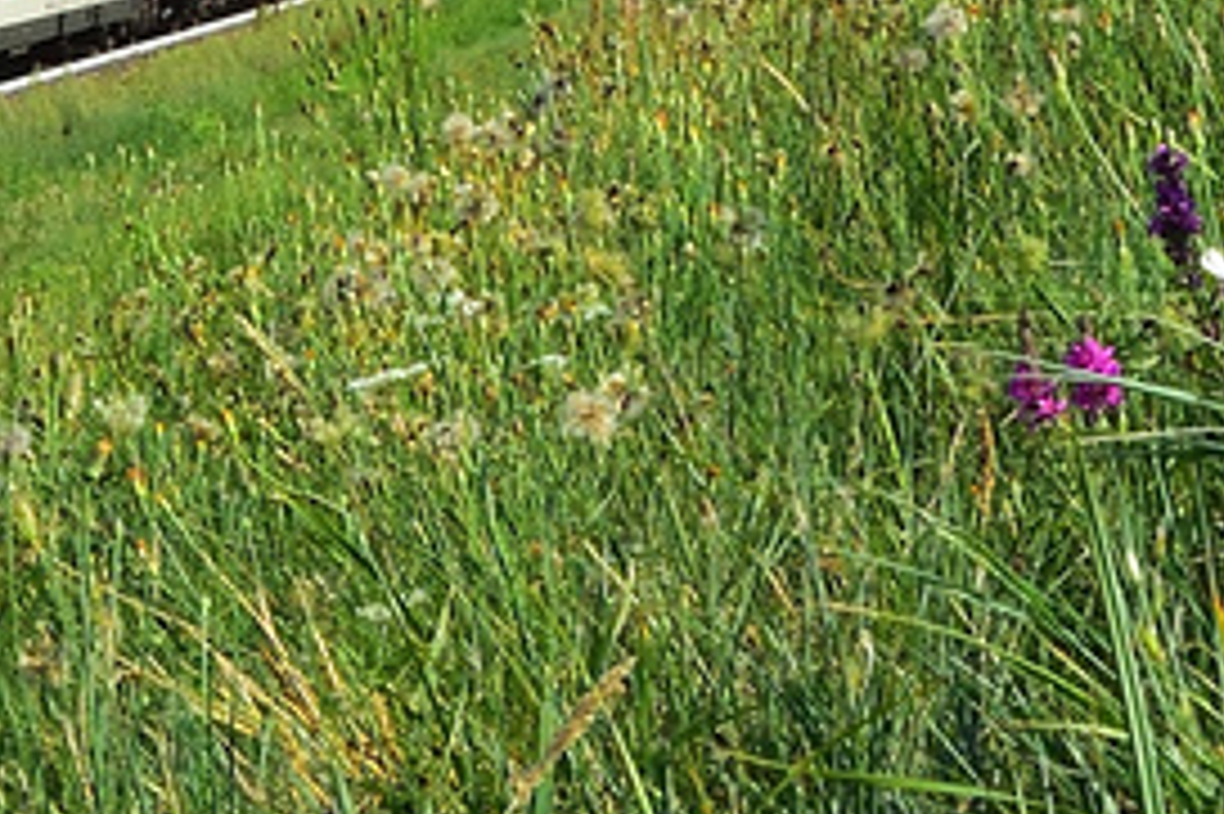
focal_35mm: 233
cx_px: -1224
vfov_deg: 5.8
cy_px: -562
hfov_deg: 8.4
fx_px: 7917
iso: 250
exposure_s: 1/800
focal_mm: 22
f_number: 7.1
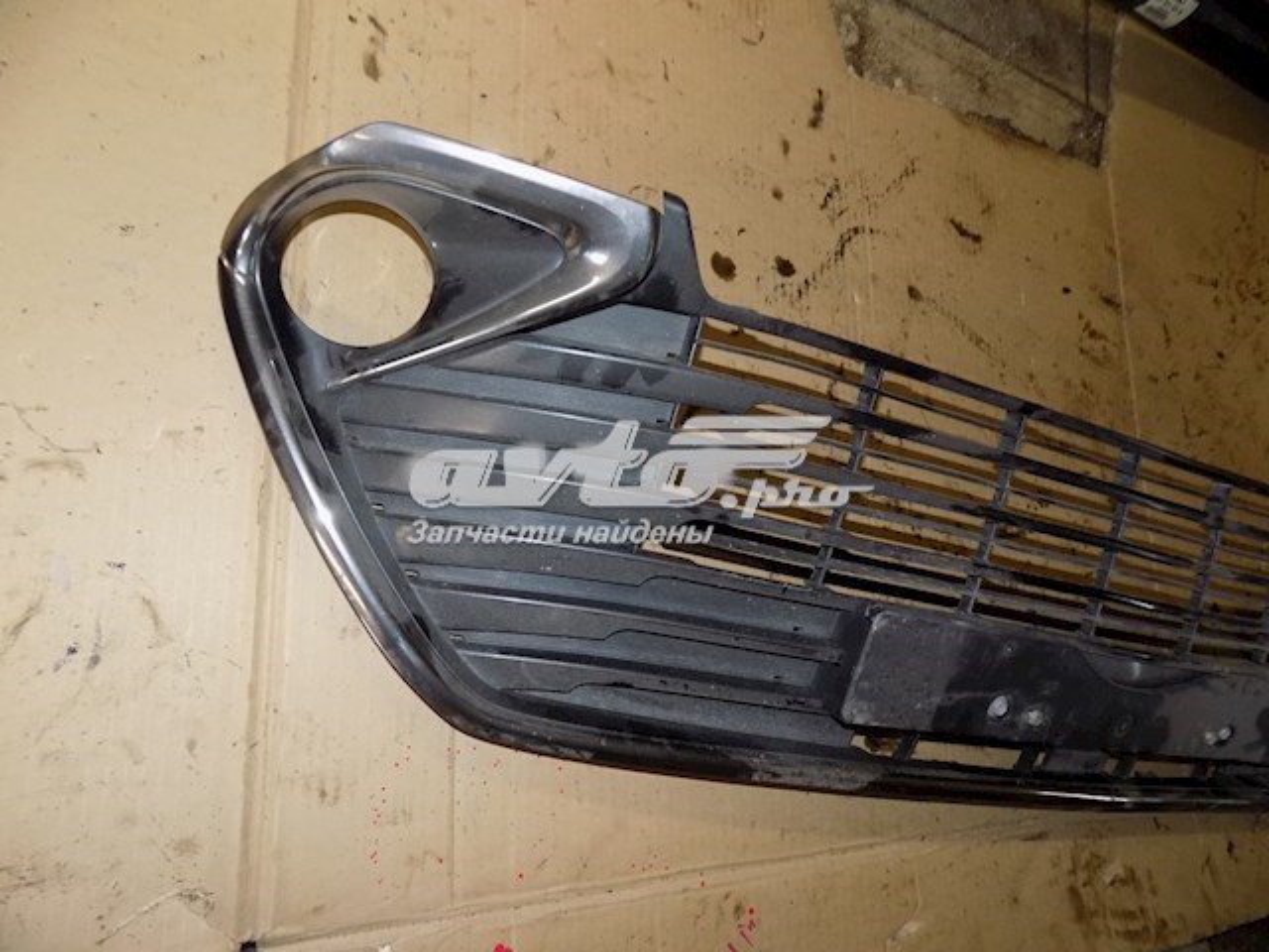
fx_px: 843
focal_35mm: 23
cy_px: 476
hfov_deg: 73.9
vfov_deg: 58.9
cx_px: 634
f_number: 3.1
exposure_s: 1/30
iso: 200
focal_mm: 4
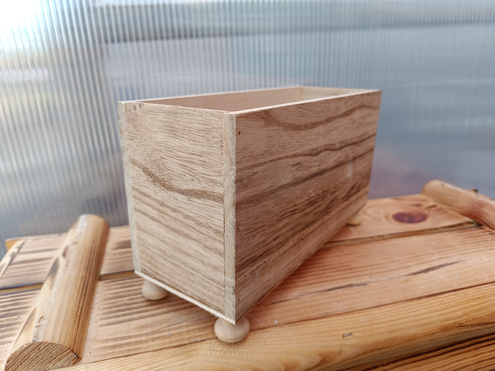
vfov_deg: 56.8
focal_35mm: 24
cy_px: 186
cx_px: 248
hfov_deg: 71.6
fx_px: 343
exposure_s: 1/133
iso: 51
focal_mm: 5.59
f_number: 1.88
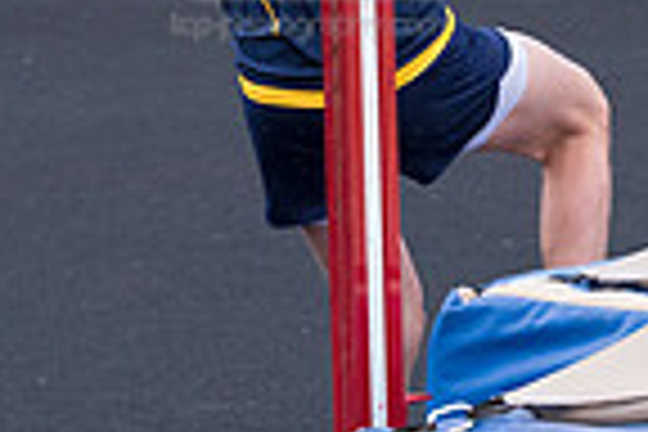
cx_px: 310
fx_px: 6228
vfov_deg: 4.0
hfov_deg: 6.0
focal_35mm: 346
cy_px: -119
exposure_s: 1/2000
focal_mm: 86
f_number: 5
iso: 2000
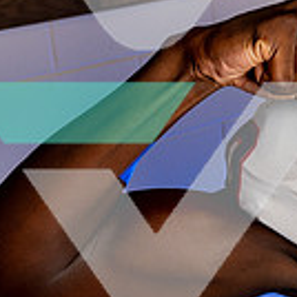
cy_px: 201
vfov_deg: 15.8
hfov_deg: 14.1
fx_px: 1068
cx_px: 528
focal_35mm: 110
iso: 160
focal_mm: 30
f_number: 6.3
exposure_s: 1/250
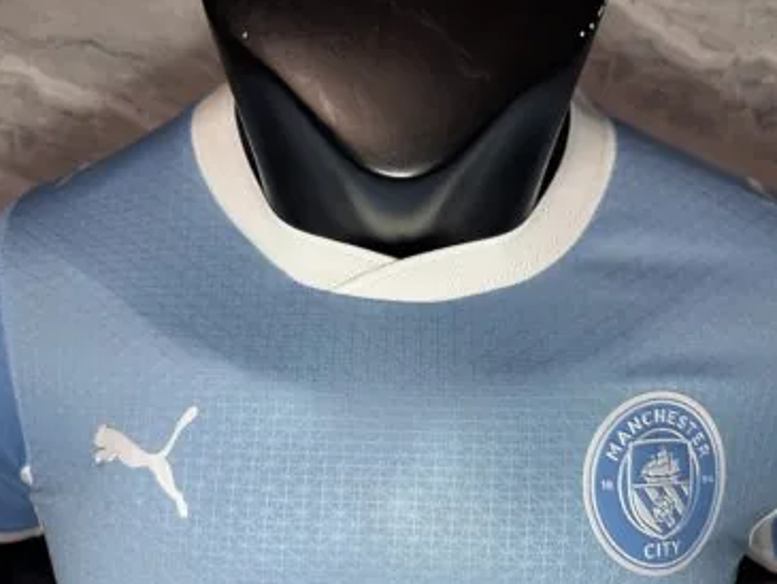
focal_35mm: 25
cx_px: 392
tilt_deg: -22.3
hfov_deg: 69.4
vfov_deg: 54.9
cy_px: 293
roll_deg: -1.2
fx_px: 561
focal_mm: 6.76
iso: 64
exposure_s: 1/121
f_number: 1.78
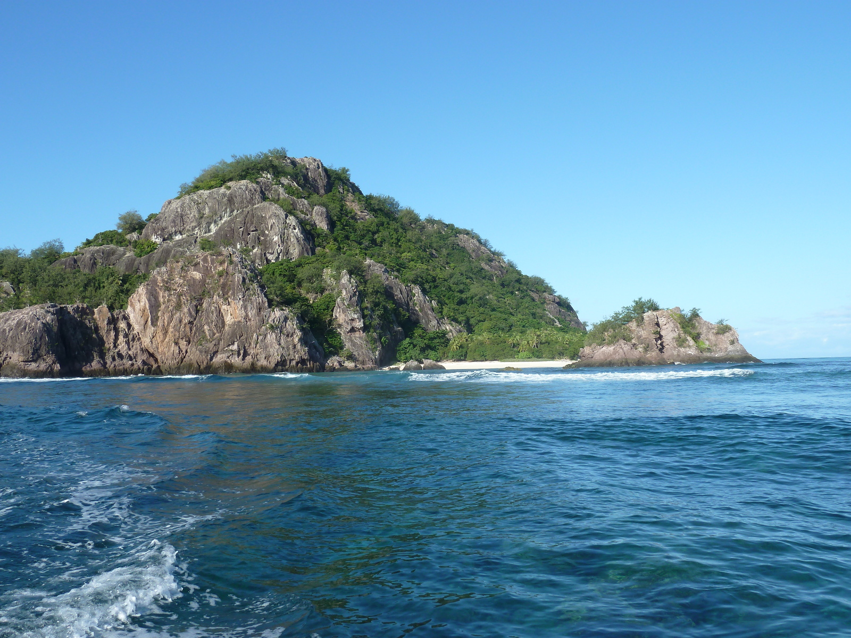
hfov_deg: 60.0
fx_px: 738
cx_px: 426
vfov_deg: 46.8
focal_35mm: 30
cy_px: 319
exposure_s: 1/500
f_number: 4
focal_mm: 5
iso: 80
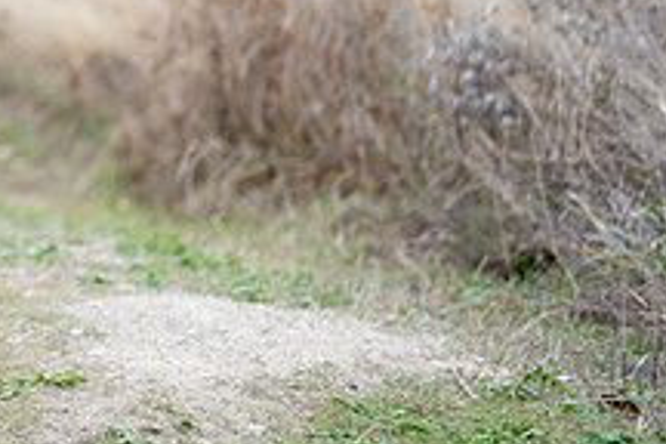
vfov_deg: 8.1
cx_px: -244
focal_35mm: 168
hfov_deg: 11.8
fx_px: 3108
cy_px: -96
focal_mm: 50
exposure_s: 1/800
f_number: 1.2
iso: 400
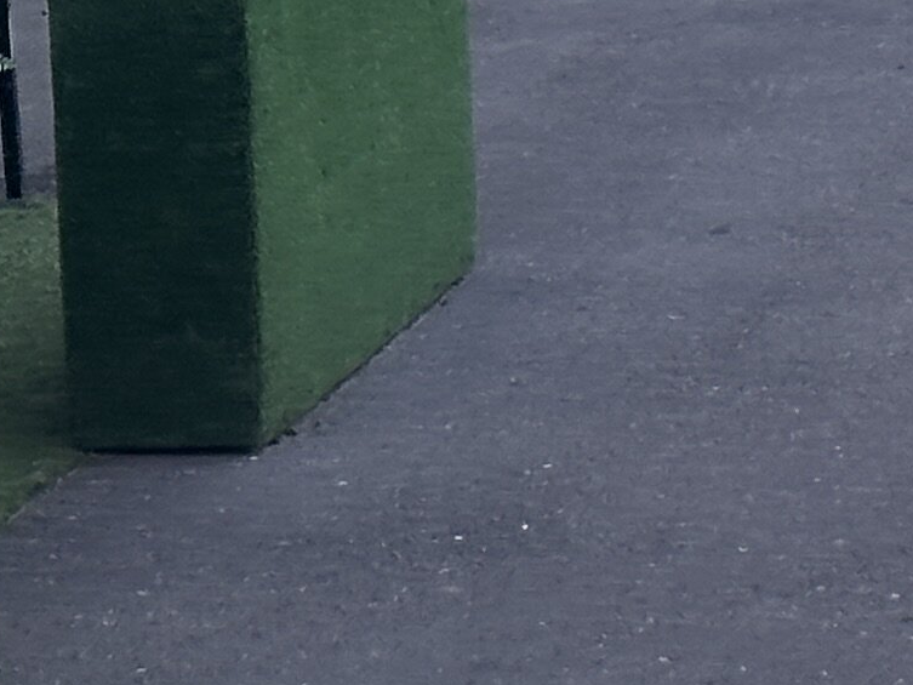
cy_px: -1115
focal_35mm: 257
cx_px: 878
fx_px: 6779
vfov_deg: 5.5
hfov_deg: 7.7
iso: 64
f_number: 1.78
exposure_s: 1/612
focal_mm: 6.86
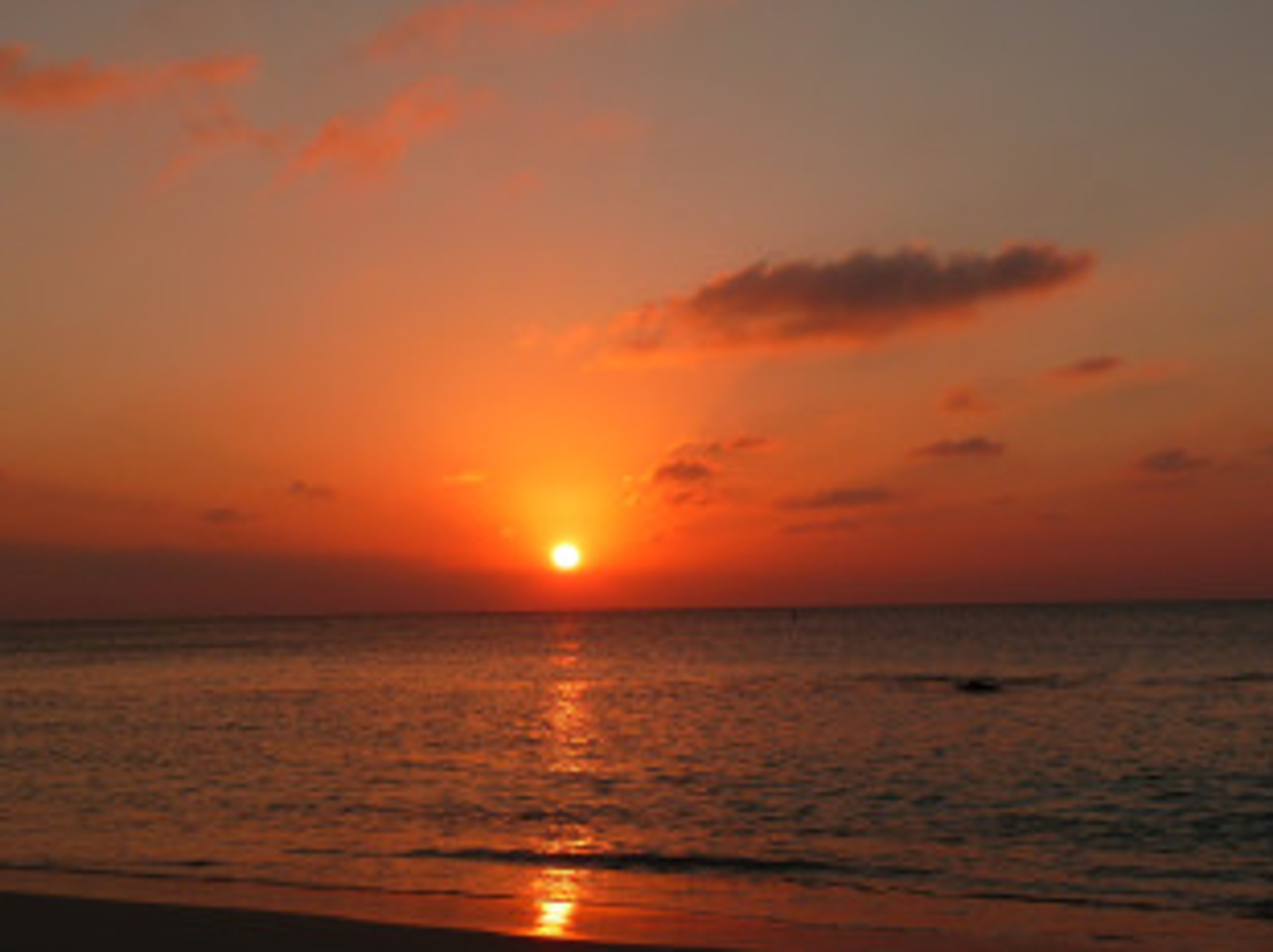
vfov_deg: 23.6
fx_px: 2278
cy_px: 521
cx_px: 571
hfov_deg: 31.2
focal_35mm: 62
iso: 100
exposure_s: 1/640
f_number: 4.3
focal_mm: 9.3
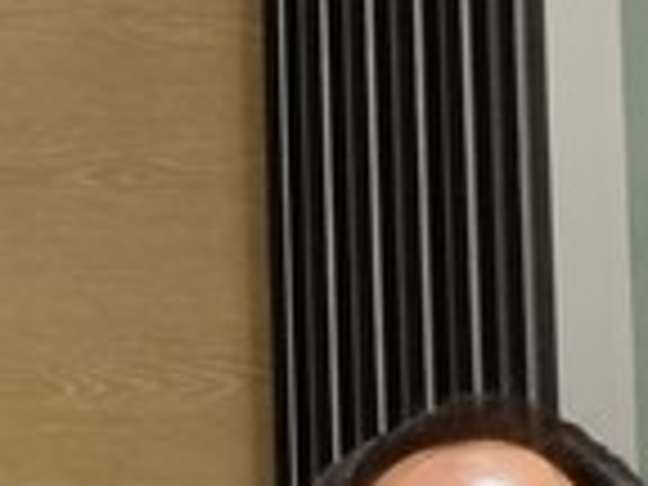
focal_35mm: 173
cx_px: -1440
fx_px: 3239
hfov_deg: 8.8
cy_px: 513
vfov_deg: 8.5
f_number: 1.8
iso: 320
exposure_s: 1/120
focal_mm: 5.4
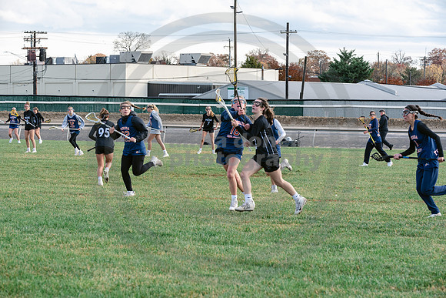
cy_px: 149
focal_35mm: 110
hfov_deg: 18.6
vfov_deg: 12.5
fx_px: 1363
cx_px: 223
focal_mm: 110
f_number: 7.1
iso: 400
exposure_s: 1/800
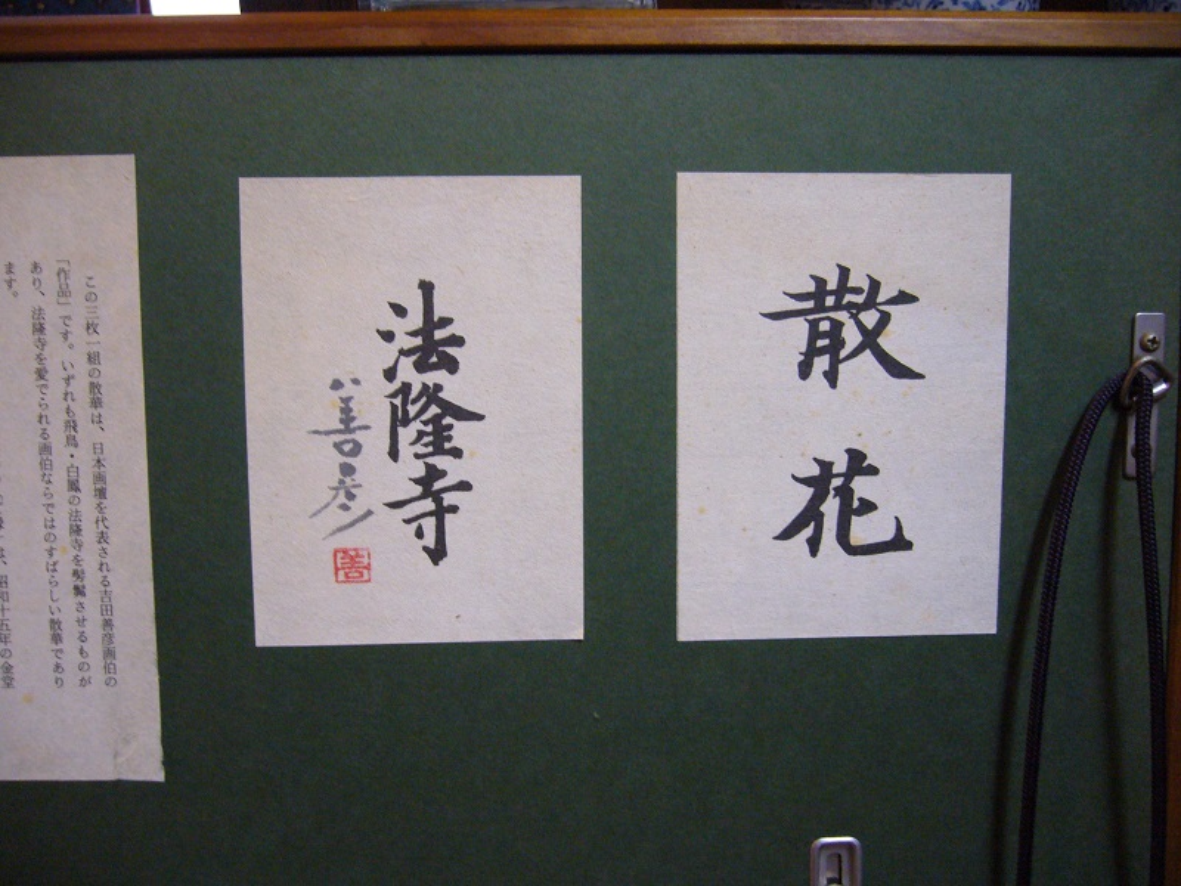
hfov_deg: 52.6
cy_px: 443
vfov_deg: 40.7
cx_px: 590
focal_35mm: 35
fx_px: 1194
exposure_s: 1/8
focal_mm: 5.8
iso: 200
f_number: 2.8
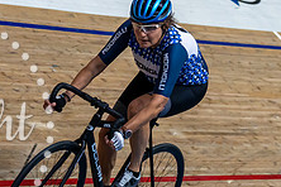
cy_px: 63
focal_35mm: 201
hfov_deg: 10.2
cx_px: 132
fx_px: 1569
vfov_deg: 6.8
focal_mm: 77
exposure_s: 1/1000
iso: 3200
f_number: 2.8
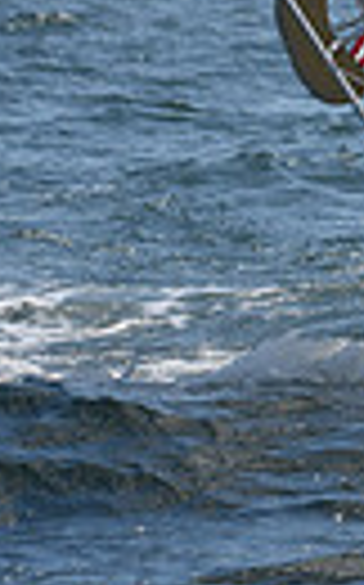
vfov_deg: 4.7
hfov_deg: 2.9
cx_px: 1231
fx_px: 7079
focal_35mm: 445
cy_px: -29
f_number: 6.3
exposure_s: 1/1000
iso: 250
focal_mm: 98
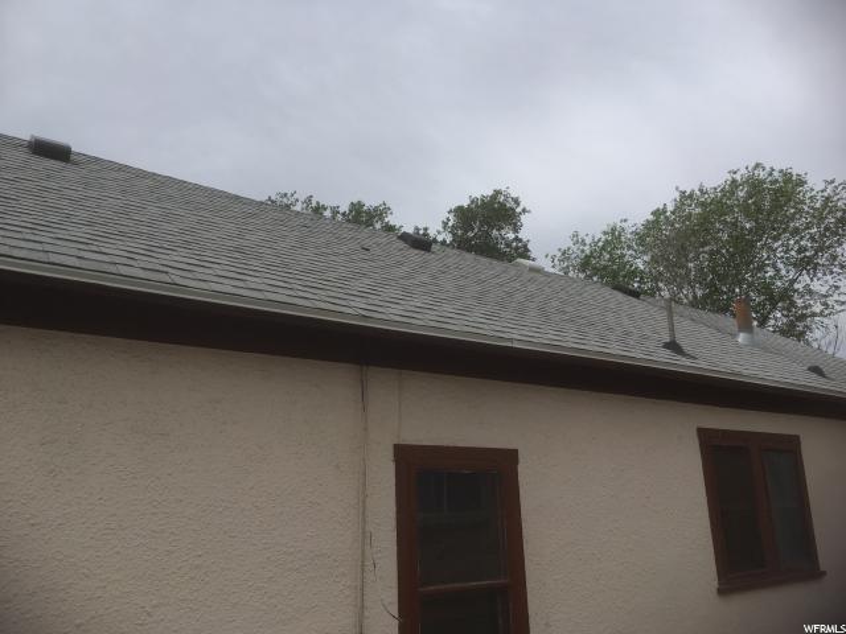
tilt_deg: +16.2
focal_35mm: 29
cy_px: 317
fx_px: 709
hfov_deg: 61.7
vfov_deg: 48.2
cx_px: 423
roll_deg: +2.2
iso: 25
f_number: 2.2
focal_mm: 4.15
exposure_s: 1/1876
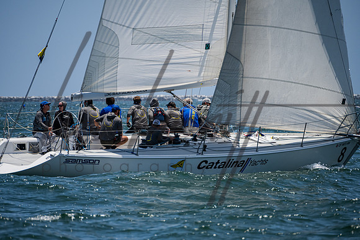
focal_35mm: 445
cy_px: 130
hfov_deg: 4.6
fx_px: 4450
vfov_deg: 3.1
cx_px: 162
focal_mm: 400
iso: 400
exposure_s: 1/2000
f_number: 8
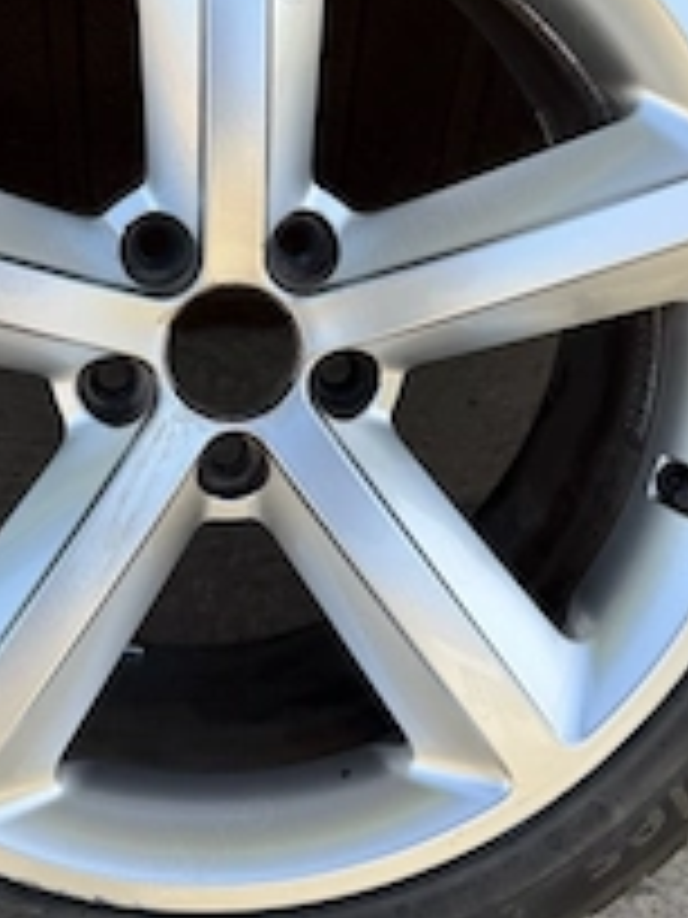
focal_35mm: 47
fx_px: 1246
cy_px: 252
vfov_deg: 39.5
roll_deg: -2.6
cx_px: 220
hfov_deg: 30.6
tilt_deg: -42.6
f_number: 1.78
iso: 80
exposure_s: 1/858
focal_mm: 6.76
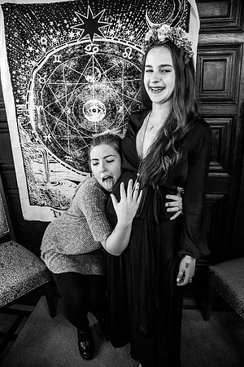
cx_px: 122
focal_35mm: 24
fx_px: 244
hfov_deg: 53.1
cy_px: 184
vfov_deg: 73.7
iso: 3200
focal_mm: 24
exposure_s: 1/200
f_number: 4
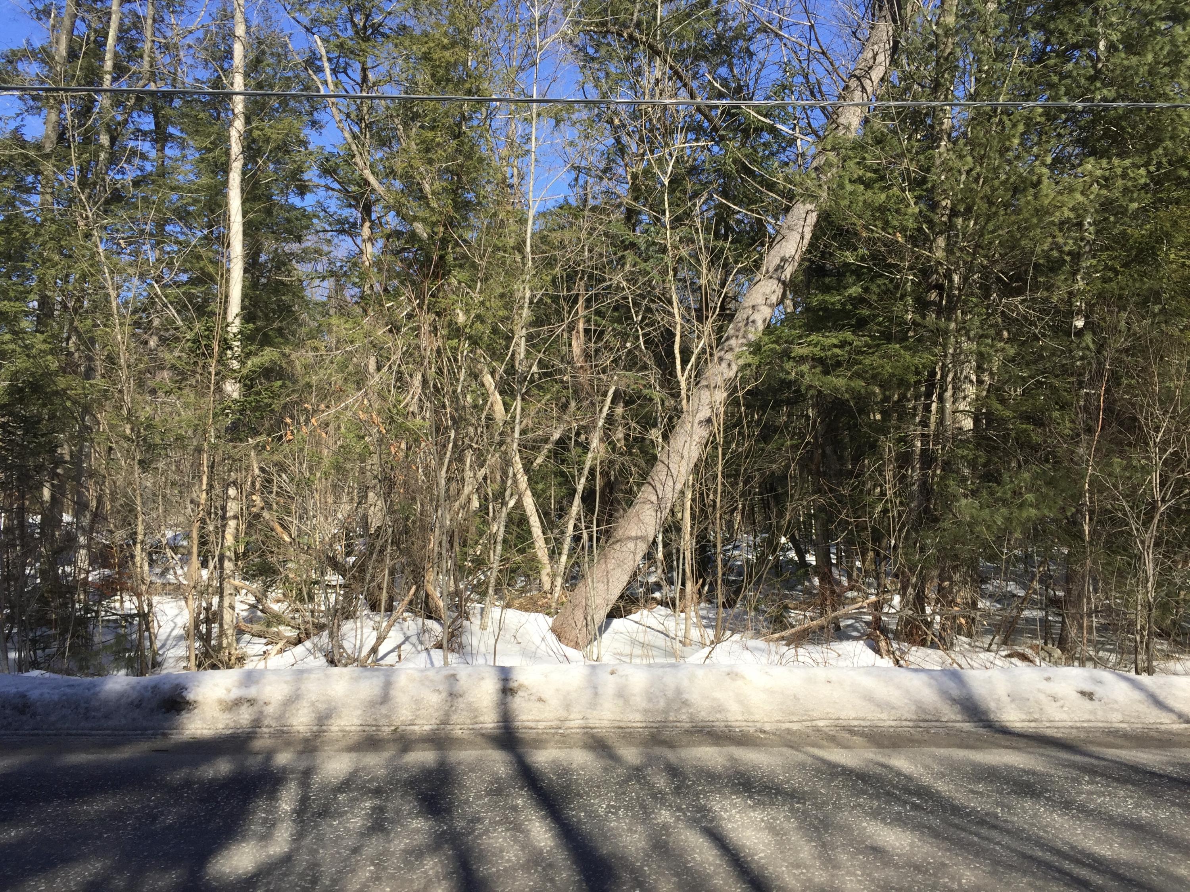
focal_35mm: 29
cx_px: 595
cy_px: 446
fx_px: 997
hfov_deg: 61.7
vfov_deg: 48.2
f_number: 2.2
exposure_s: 1/1236
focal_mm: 4.15
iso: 32
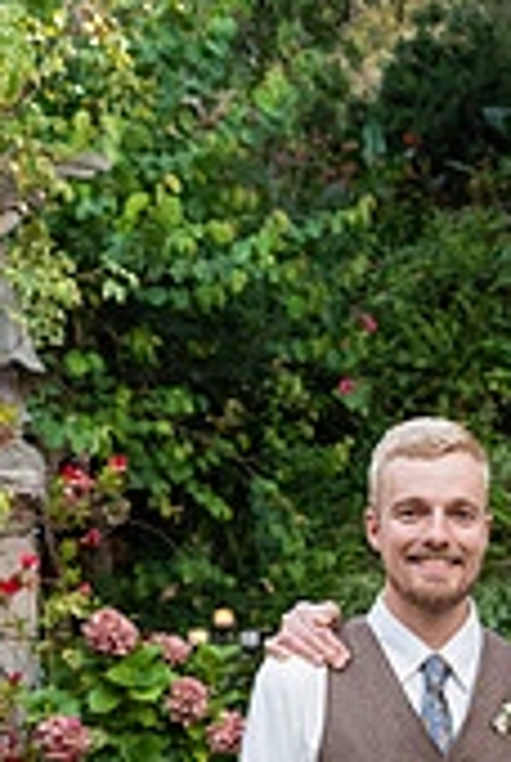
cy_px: 937
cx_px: 574
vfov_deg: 24.5
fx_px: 1569
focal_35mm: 74
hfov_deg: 17.8
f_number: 3.2
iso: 500
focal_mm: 28
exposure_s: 1/250
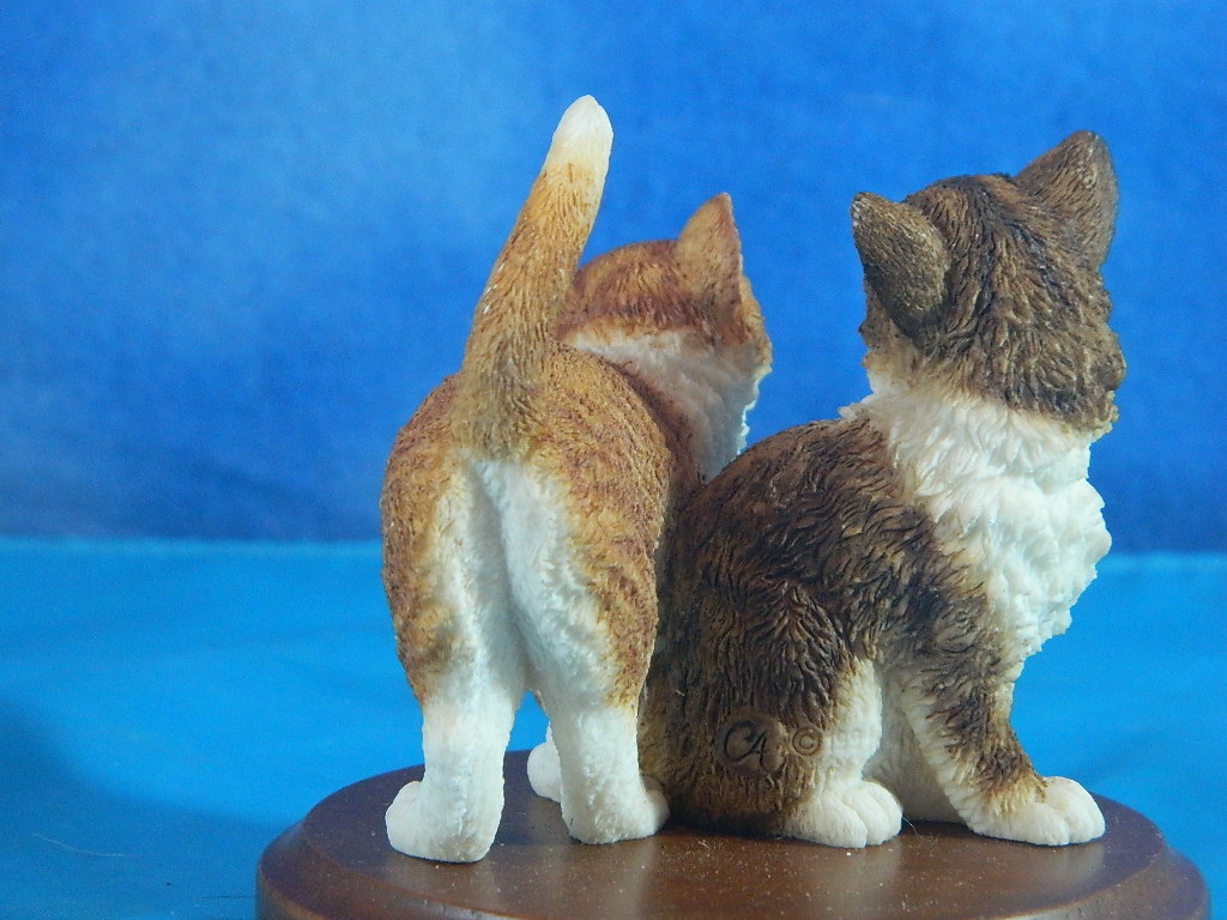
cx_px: 614
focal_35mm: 103
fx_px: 3651
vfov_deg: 14.4
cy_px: 460
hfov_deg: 19.1
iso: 400
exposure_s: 1/25
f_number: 4.5
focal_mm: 18.6
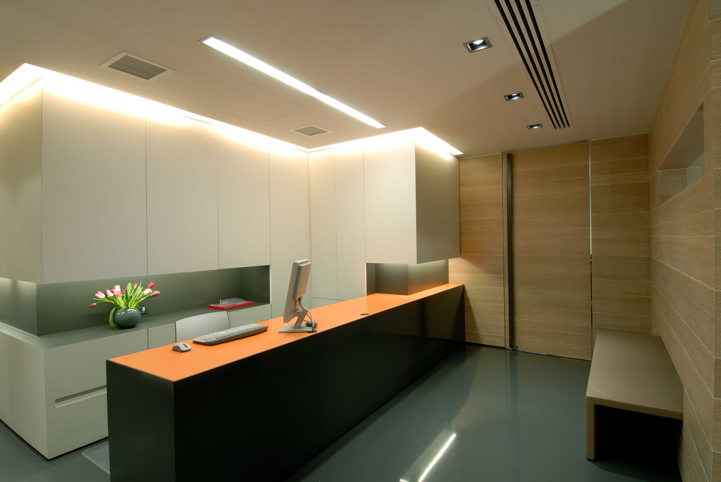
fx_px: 361
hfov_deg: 89.9
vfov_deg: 67.5
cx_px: 360
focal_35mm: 18
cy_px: 241
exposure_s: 1
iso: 100
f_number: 13
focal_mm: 12
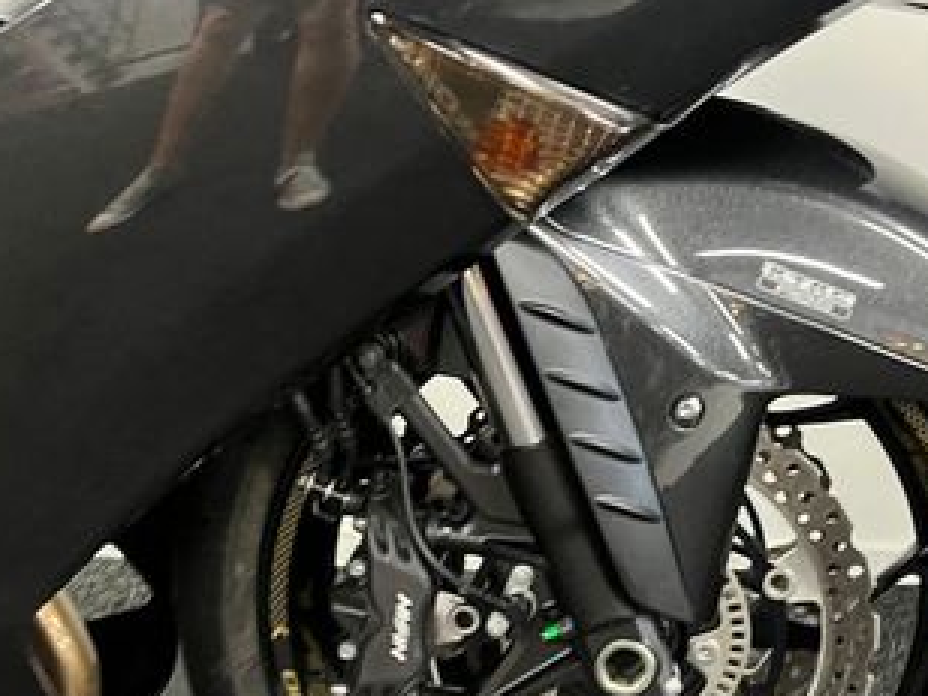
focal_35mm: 54
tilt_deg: -21.9
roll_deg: -0.4
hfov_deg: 35.3
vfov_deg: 26.7
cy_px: 524
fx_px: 1448
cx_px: 588
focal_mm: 5.1
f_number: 1.6
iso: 500
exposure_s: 1/33
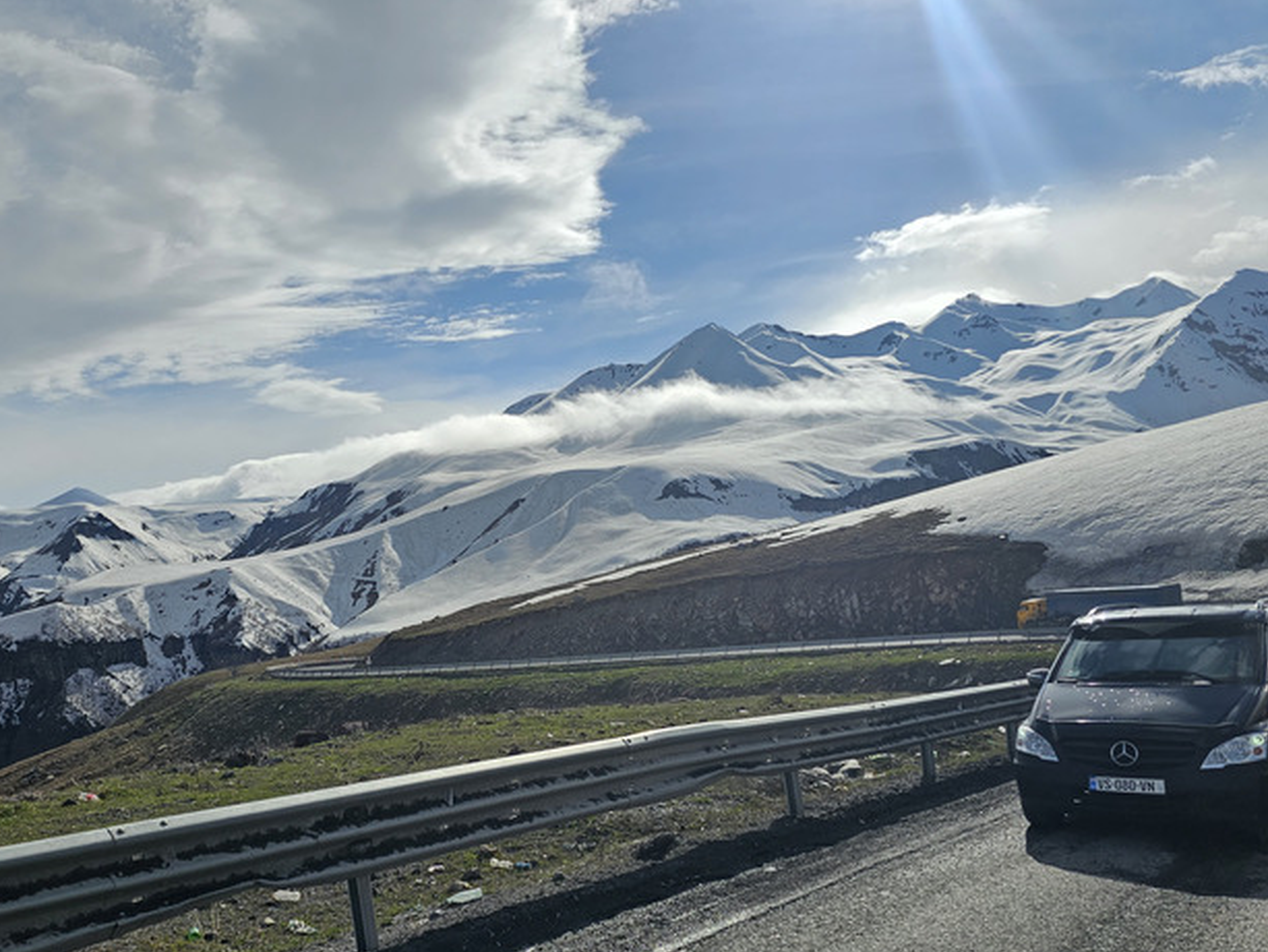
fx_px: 1099
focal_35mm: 30
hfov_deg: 59.5
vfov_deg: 46.5
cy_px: 571
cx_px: 513
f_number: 1.7
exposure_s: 1/2607
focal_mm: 6.3
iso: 10
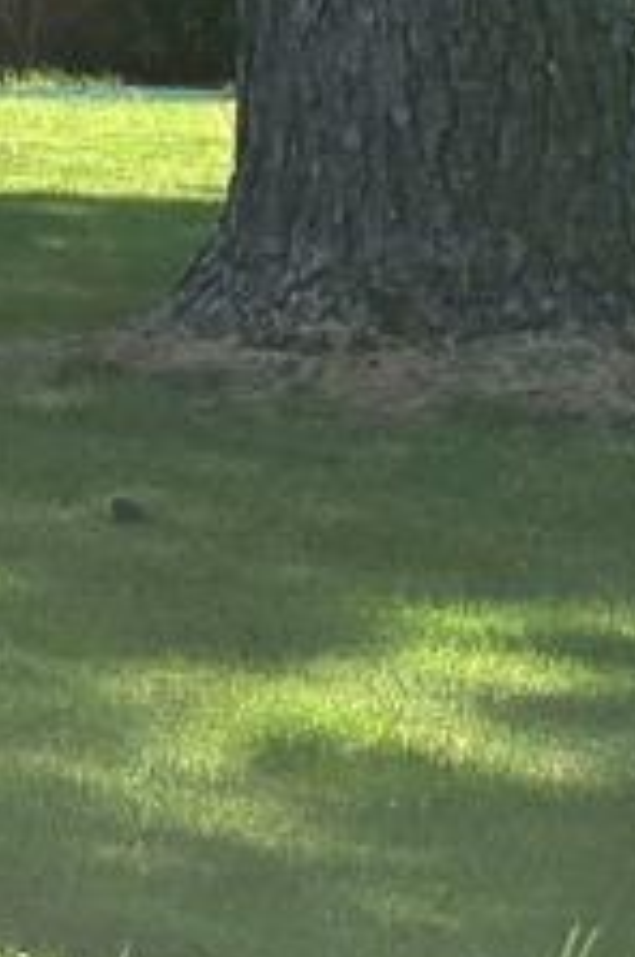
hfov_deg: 7.2
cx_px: -1474
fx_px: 4273
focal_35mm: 161
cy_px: -592
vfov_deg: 12.0
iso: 12
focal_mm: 6.3
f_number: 1.7
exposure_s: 1/714
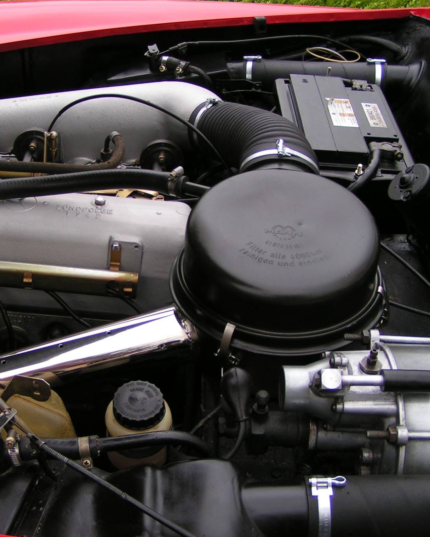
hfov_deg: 30.0
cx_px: 133
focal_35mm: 50
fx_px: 795
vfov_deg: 37.3
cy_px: 267
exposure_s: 1/60
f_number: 3.5
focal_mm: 5.8
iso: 50
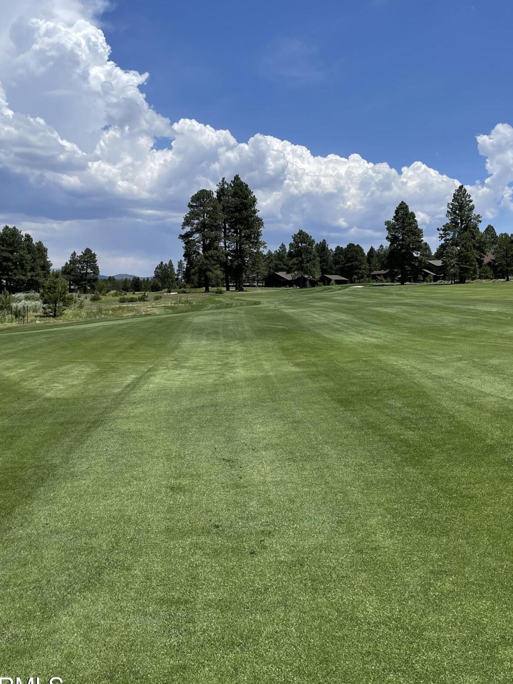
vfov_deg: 55.1
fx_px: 652
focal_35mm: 33
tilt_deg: +0.5
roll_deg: -0.2
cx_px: 243
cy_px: 293
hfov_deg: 42.9
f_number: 1.6
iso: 32
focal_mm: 4.2
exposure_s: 1/5556
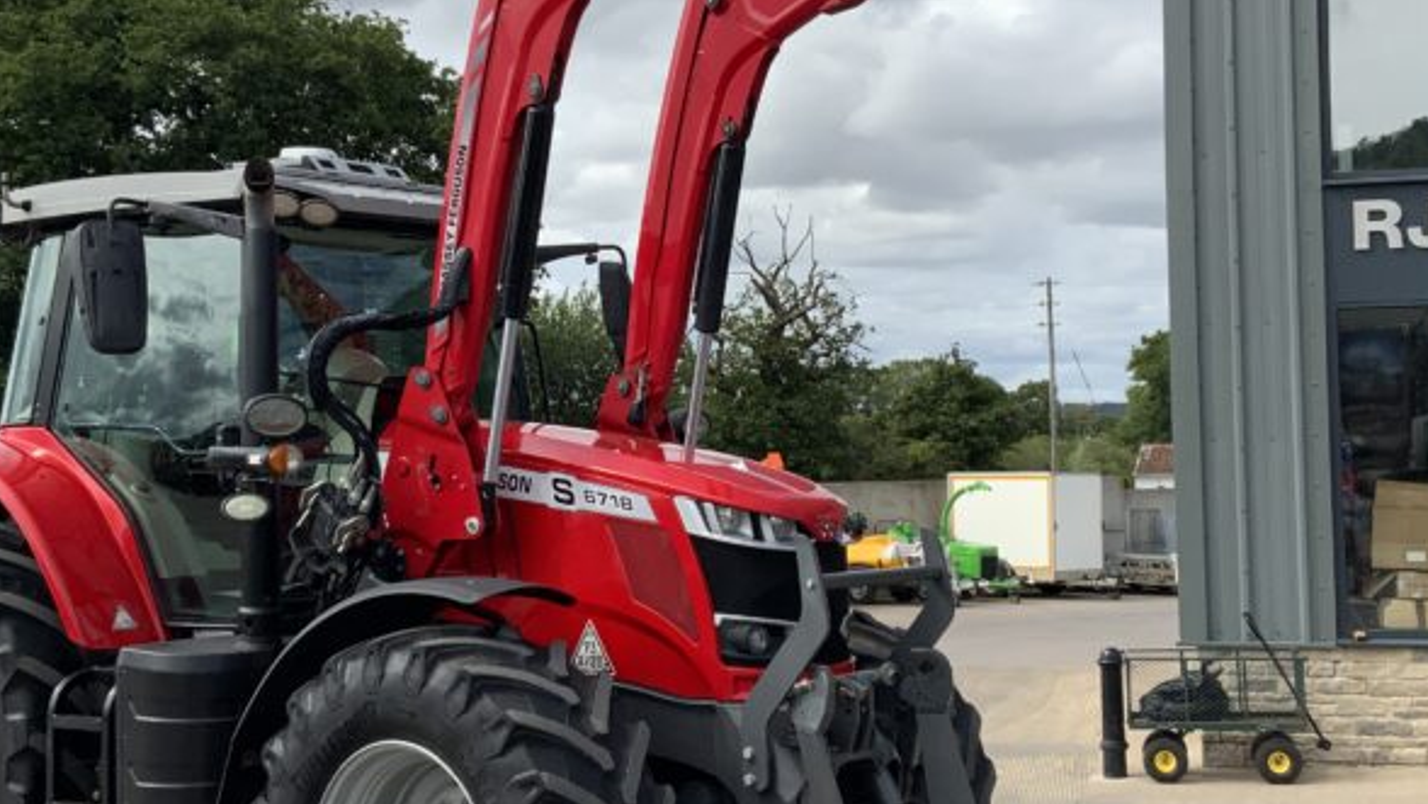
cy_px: 345
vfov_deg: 21.8
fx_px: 2083
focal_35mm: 55
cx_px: 678
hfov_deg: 37.8
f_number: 1.8
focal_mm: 3
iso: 20
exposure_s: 1/2141
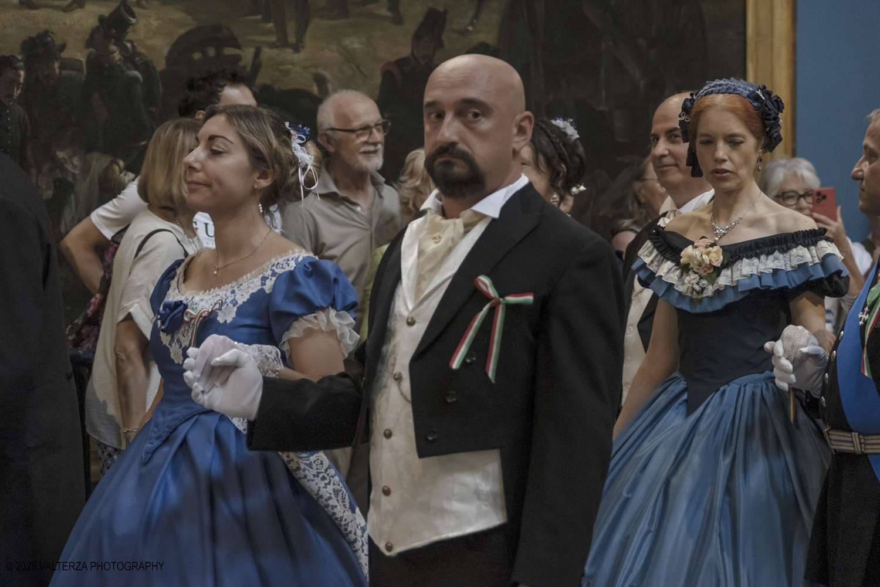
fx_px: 2934
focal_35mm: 120
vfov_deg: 11.4
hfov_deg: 17.1
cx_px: 440
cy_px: 294
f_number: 4
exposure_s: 1/160
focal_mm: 80
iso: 2500
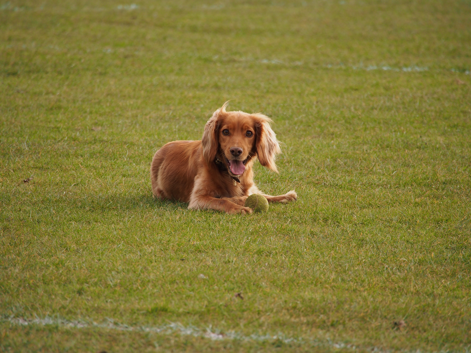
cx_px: 236
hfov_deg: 3.3
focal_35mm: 601
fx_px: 8177
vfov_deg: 2.5
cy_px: 176
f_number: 6.7
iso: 320
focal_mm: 300
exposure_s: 1/400
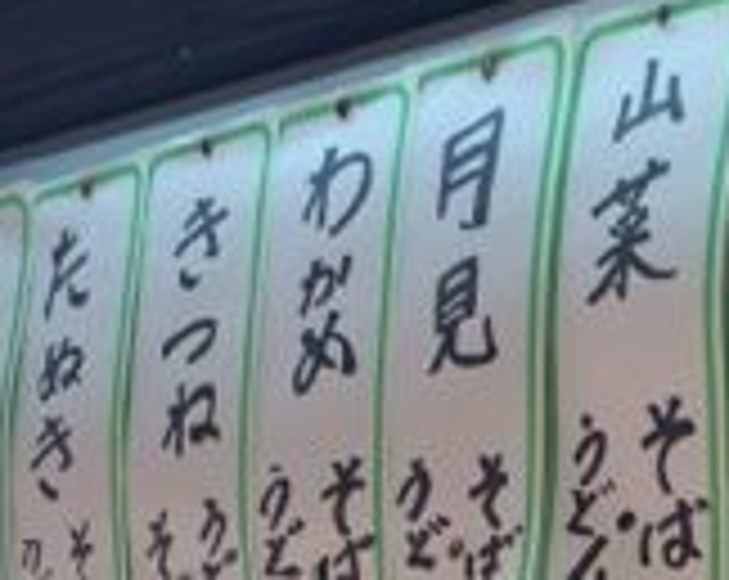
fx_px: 2498
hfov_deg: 16.4
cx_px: 670
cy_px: 868
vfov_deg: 12.6
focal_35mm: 116
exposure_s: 1/60
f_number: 2.2
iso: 50
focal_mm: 4.12
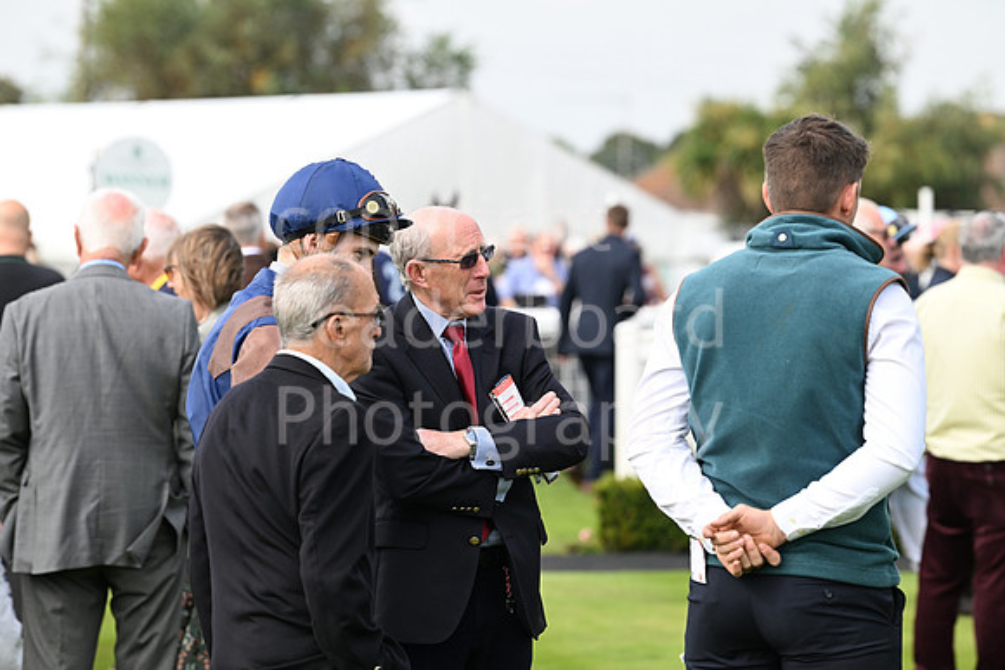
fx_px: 5584
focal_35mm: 200
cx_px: 502
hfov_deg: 10.3
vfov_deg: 6.9
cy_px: 335
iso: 500
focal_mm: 200
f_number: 5.6
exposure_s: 1/1000
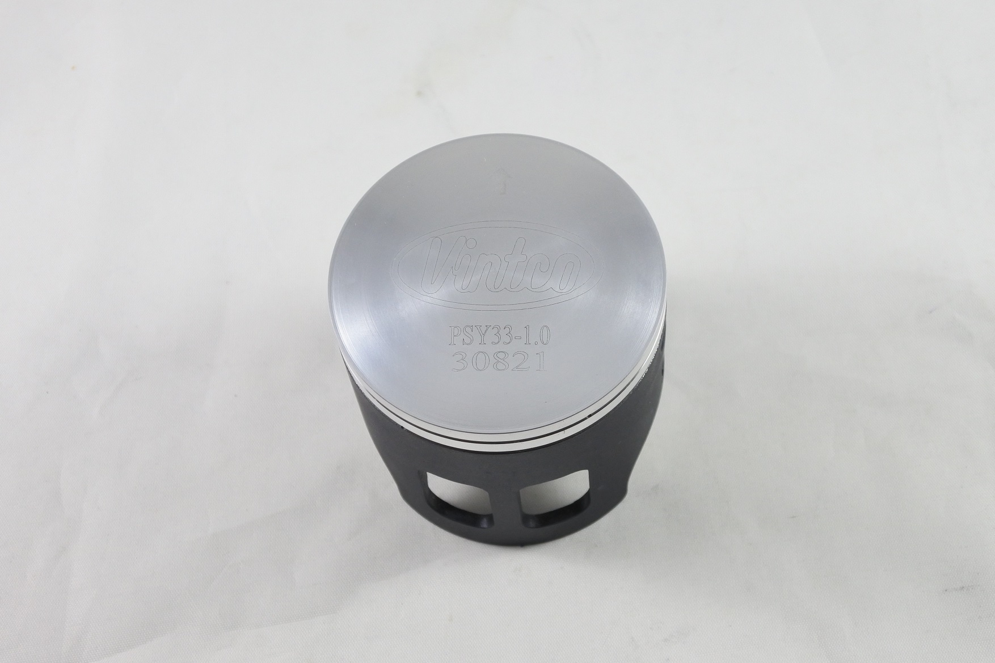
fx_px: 1299
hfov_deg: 41.9
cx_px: 498
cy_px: 332
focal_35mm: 47
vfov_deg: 28.6
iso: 500
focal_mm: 17.6
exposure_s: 1/125
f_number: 4.5
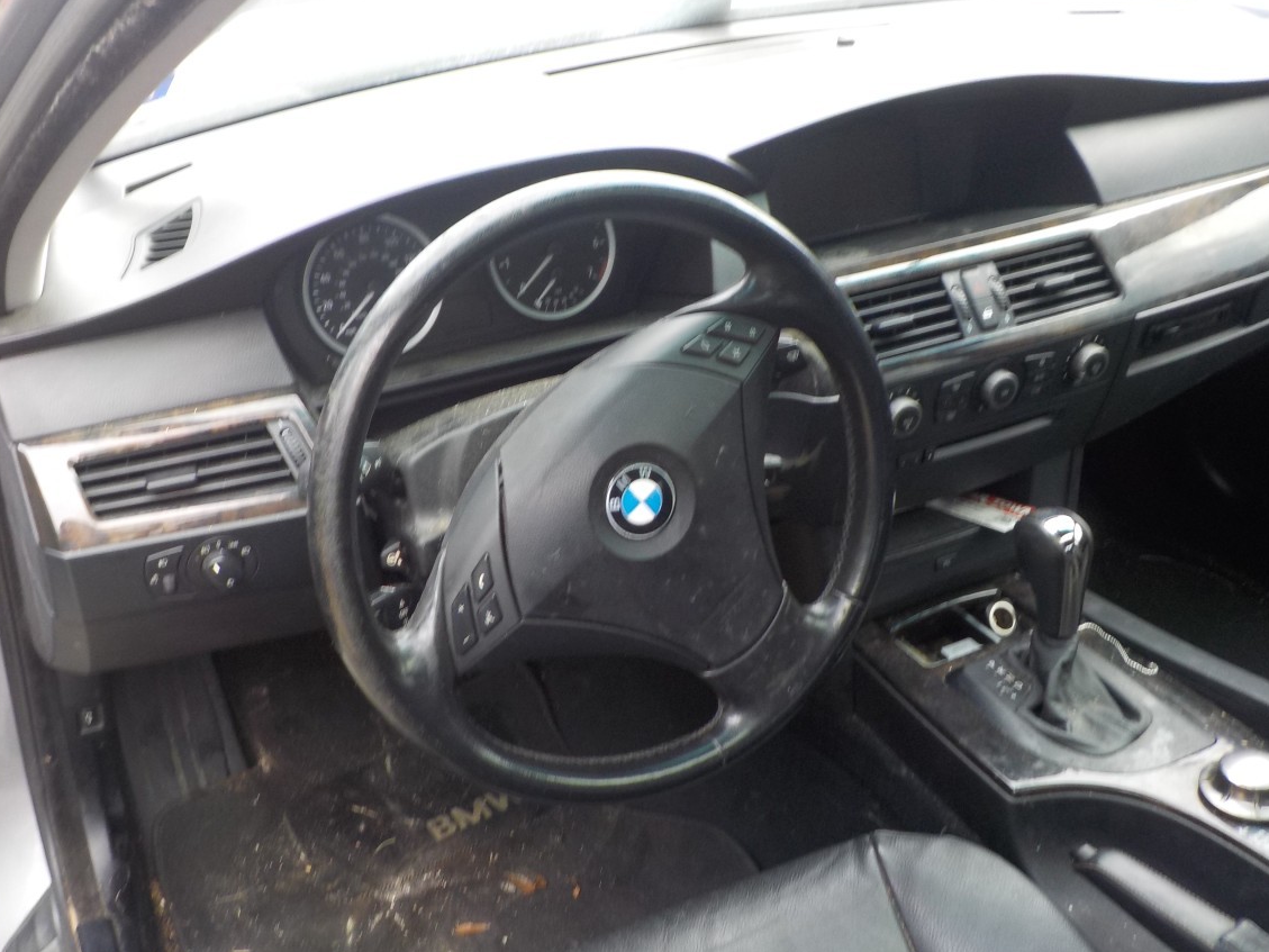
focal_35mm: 34
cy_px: 443
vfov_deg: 41.8
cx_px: 563
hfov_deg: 53.8
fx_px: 1247
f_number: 3.3
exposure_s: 1/30
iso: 125
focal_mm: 4.1
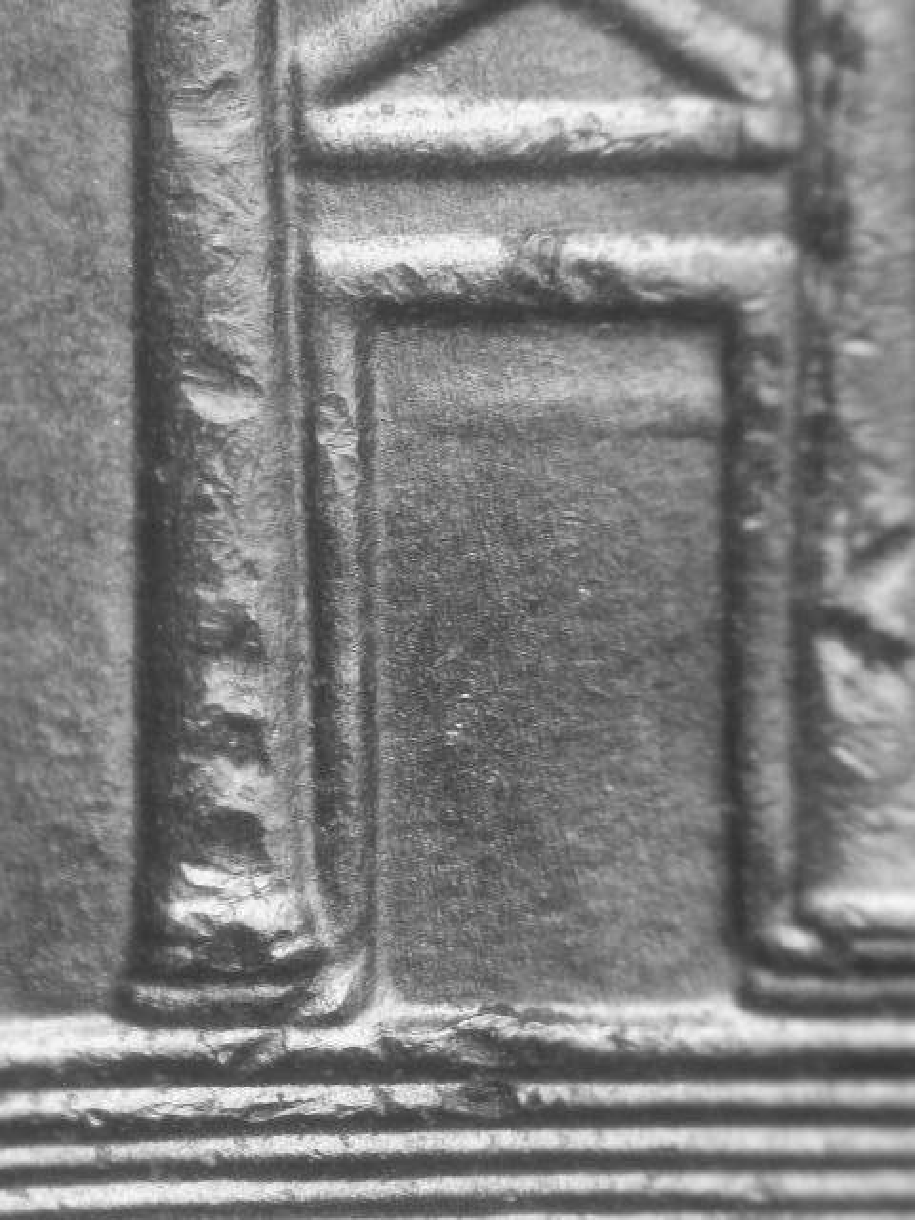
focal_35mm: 138
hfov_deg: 10.7
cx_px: 458
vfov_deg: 14.3
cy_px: 610
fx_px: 4864
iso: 100
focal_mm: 28.6
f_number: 4.7
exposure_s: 1/8.1
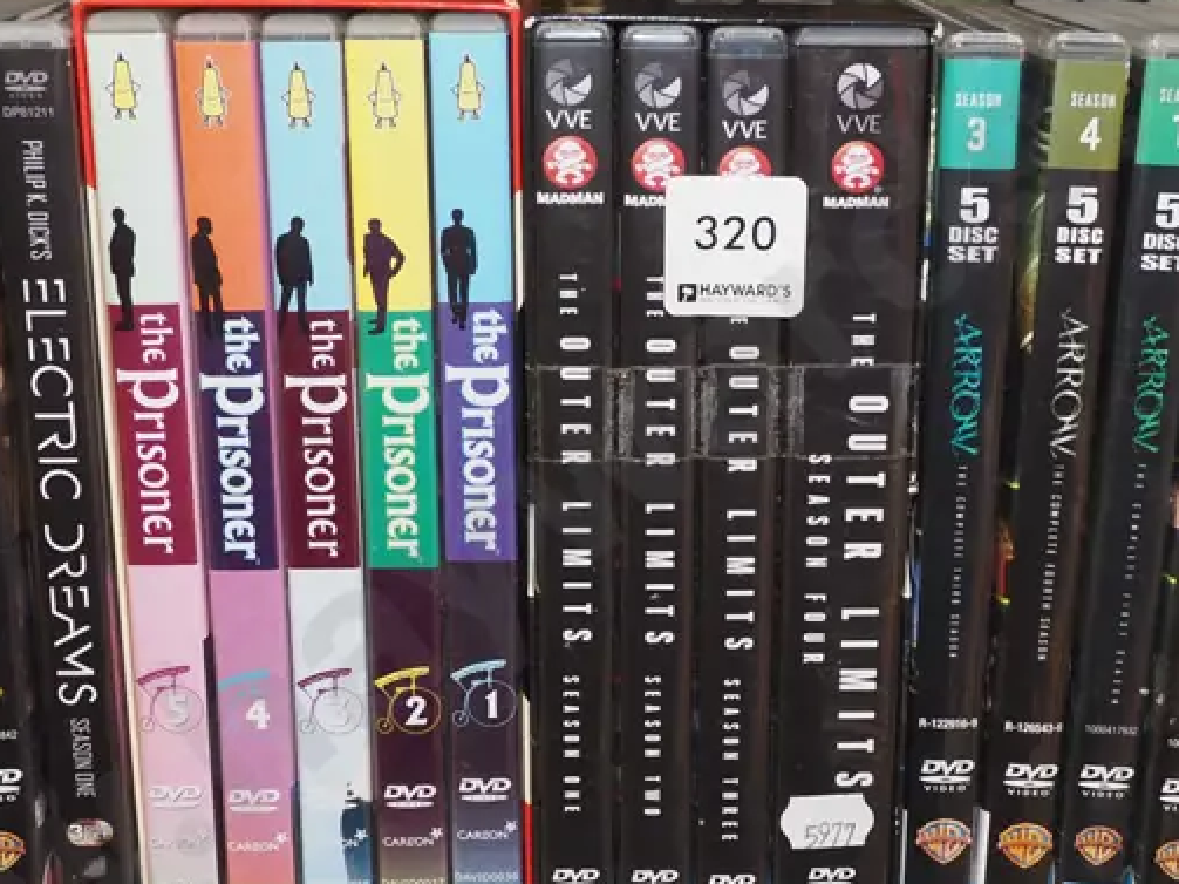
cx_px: 645
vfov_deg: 25.6
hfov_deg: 33.8
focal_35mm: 57
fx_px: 1941
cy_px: 443
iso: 1000
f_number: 5.6
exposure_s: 1/60
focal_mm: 14
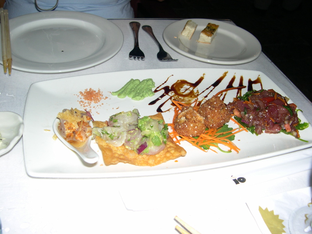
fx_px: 343
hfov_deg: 49.0
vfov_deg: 37.7
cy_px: 117
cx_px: 156
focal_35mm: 38
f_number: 2.8
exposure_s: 1/60
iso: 100
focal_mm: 8
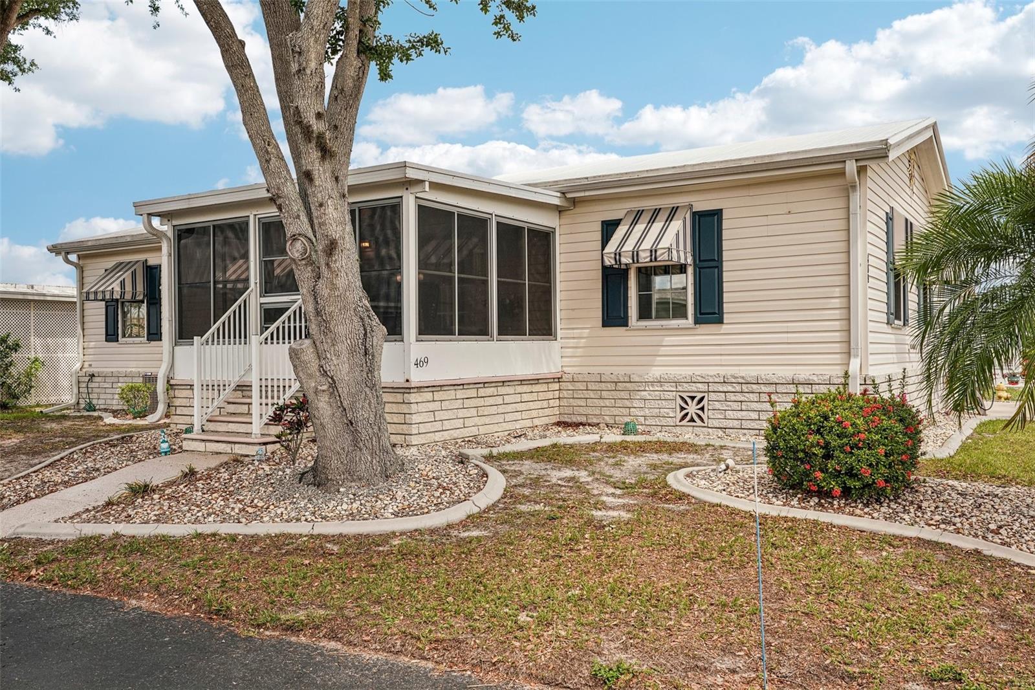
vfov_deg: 42.9
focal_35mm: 30
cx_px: 518
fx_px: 877
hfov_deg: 61.1
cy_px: 345
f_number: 8
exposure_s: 1/640
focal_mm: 30.5
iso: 400
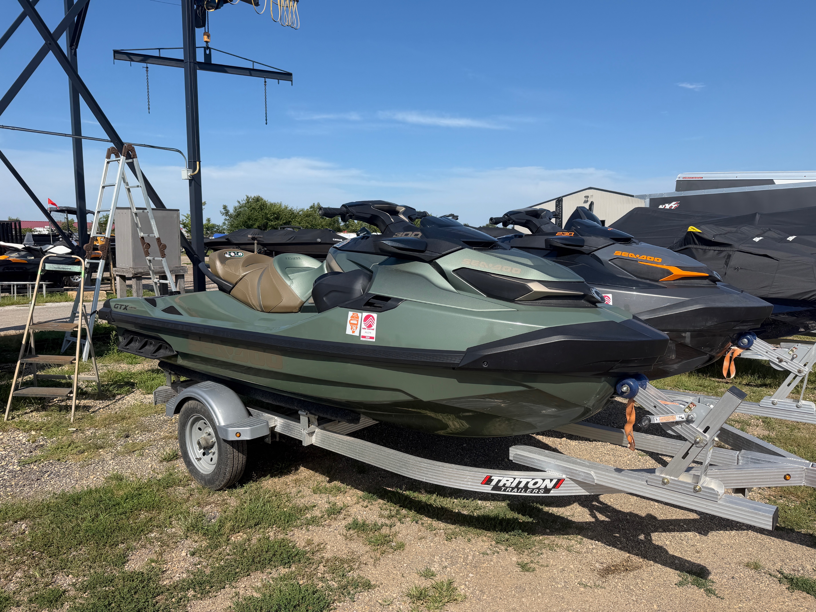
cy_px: 306
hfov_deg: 71.6
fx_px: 566
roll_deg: -0.6
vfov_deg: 56.8
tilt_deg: -4.5
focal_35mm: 24
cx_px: 408
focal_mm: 6.76
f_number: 1.78
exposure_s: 1/4975
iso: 80
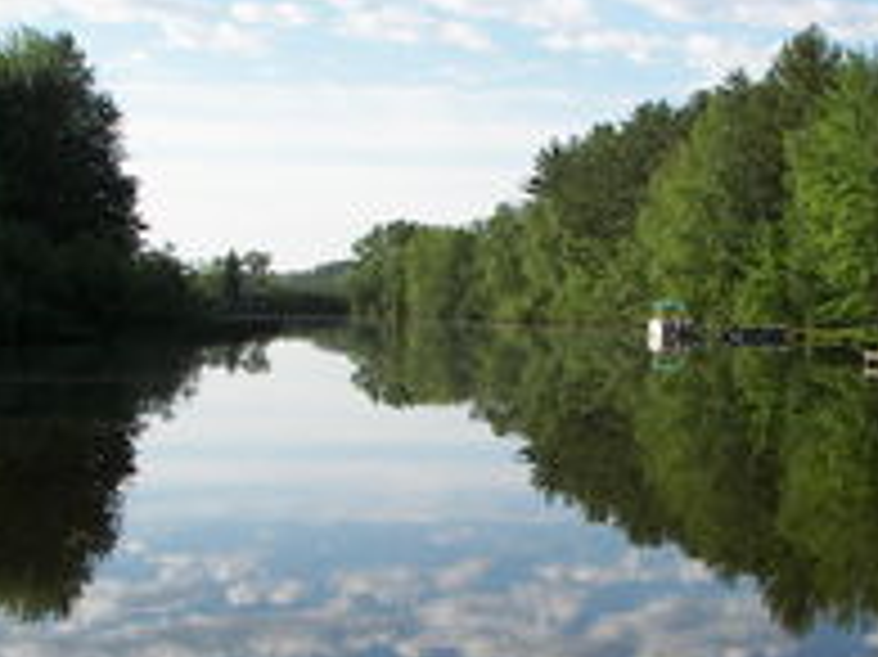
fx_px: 1724
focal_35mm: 68
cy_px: 392
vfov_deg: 21.6
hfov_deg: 28.5
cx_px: 527
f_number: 2.8
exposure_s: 1/500
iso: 50
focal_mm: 6
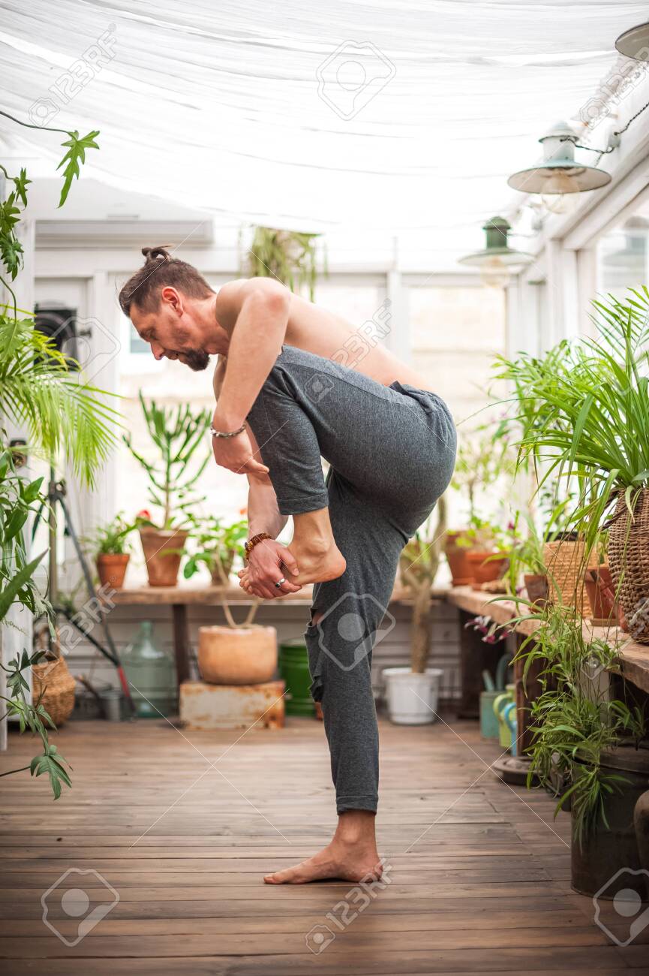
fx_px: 1354
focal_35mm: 50
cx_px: 324
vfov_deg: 39.6
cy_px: 488
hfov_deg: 27.0
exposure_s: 1/400
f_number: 1.8
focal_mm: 50
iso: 800
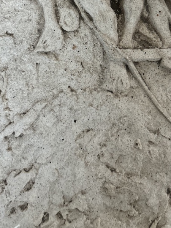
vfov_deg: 34.4
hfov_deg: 27.9
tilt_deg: -83.4
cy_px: 14
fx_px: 343
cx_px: 109
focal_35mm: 52
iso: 500
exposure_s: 1/33
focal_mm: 5.96
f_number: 1.6
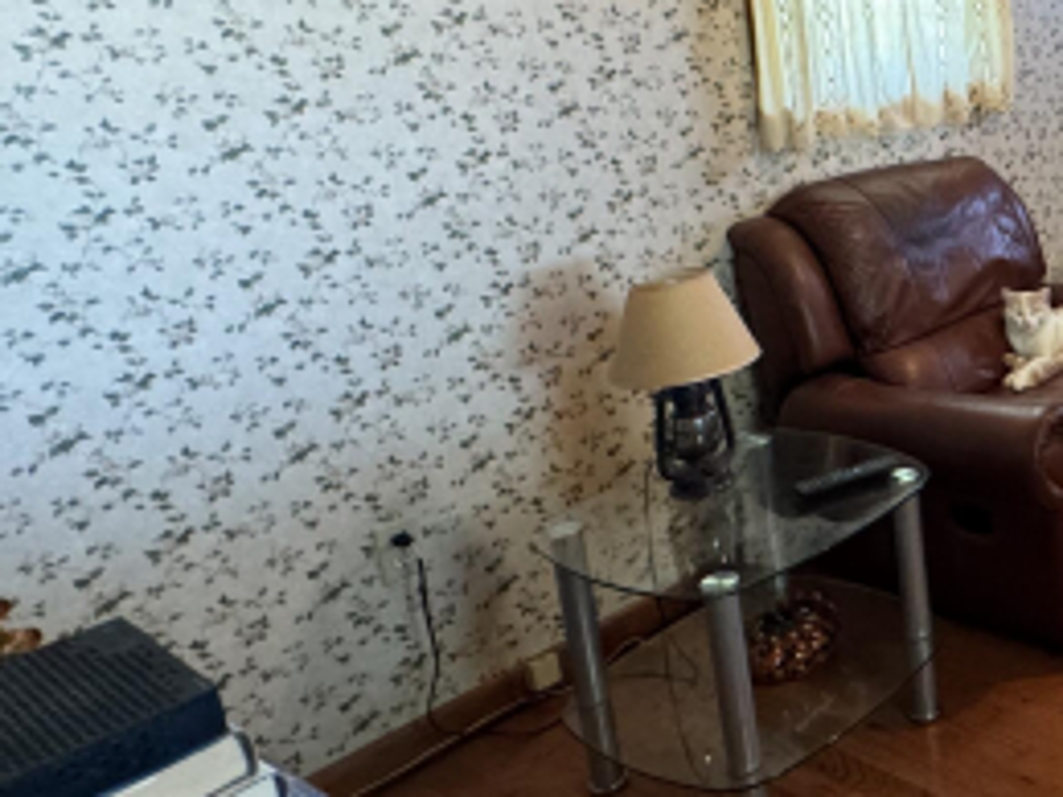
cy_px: 193
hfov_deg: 39.3
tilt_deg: -11.6
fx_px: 1105
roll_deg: +1.7
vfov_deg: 38.5
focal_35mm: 36
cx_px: 1237
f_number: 2.2
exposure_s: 1/60
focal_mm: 2.22
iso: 640
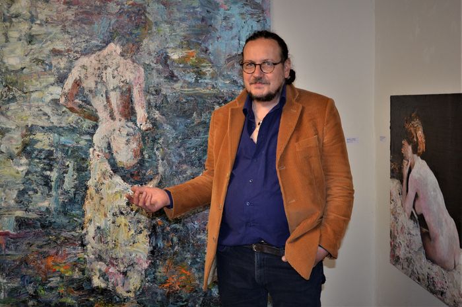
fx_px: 423
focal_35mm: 33
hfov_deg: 57.3
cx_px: 231
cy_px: 154
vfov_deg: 39.8
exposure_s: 1/60
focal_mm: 22
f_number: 5
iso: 1000
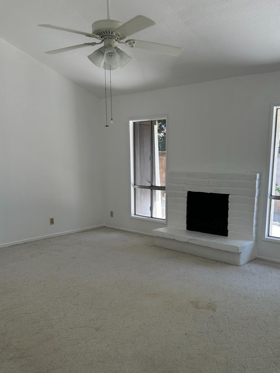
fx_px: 324
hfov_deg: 46.6
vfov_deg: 59.5
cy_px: 221
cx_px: 164
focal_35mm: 30
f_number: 1.78
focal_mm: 6.86
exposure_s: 1/170
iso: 64
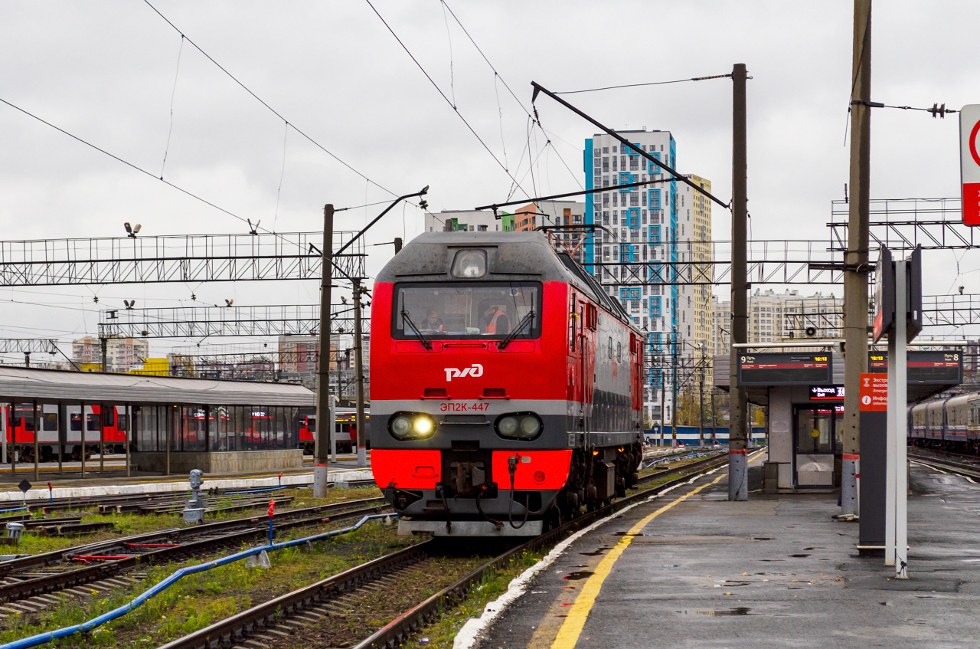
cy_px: 324
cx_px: 490
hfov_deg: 26.0
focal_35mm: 78
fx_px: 2118
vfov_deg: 17.4
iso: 200
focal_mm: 52
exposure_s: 1/160
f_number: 5.6
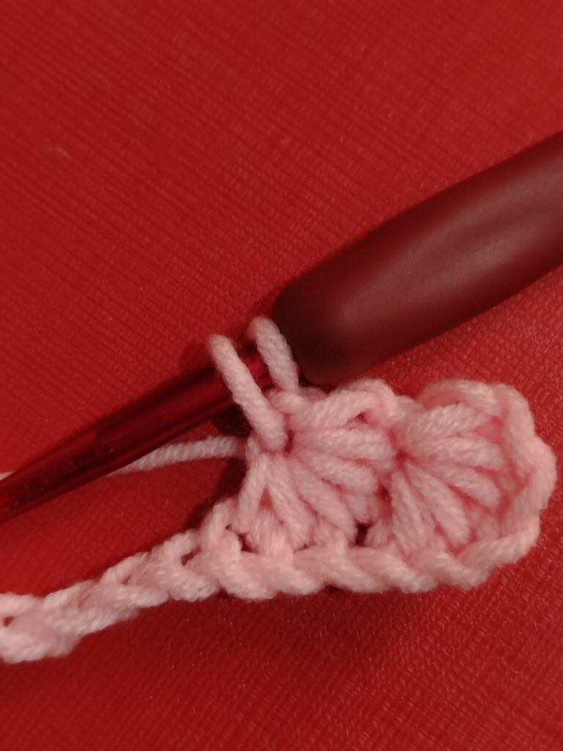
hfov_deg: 30.3
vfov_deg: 39.7
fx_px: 1041
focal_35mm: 48
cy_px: 376
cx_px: 282
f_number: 1.75
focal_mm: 5.25
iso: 2475
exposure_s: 1/33.3
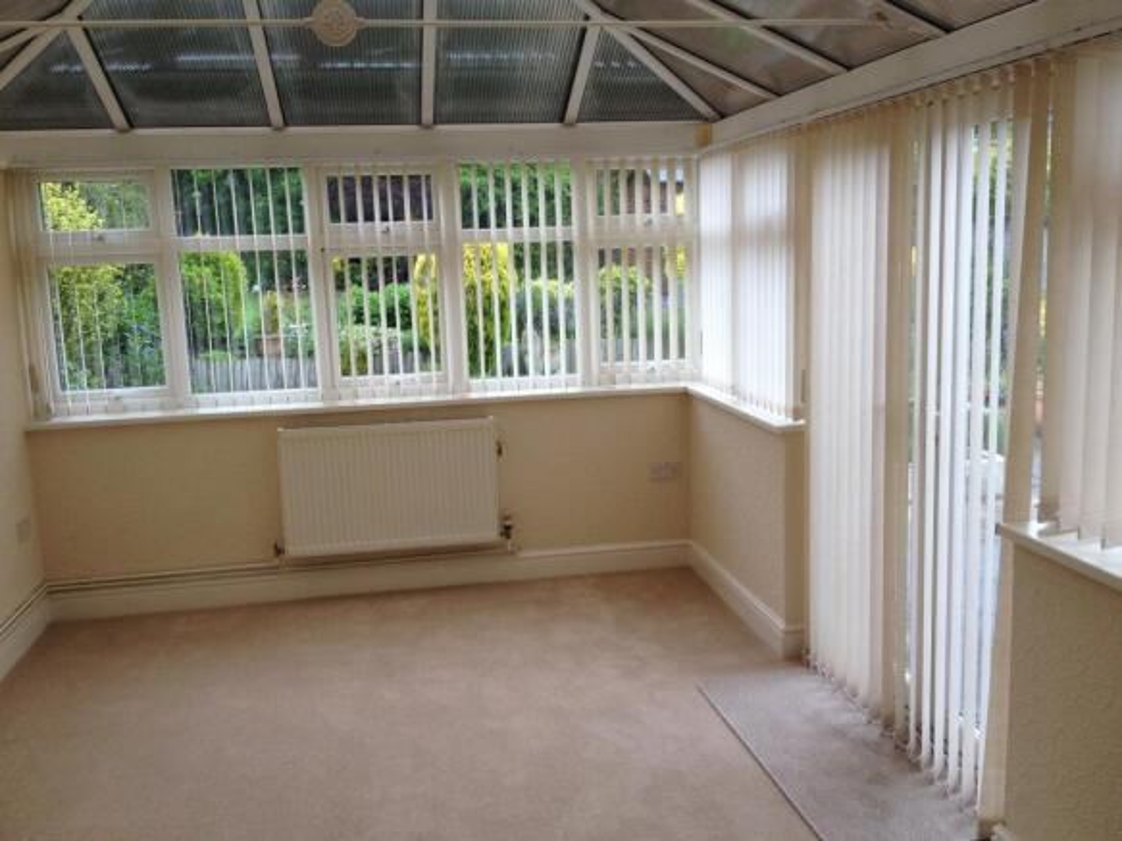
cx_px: 561
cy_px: 420
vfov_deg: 40.7
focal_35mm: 35
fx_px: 1134
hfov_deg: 52.6
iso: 80
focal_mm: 4.28
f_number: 2.4
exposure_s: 1/120
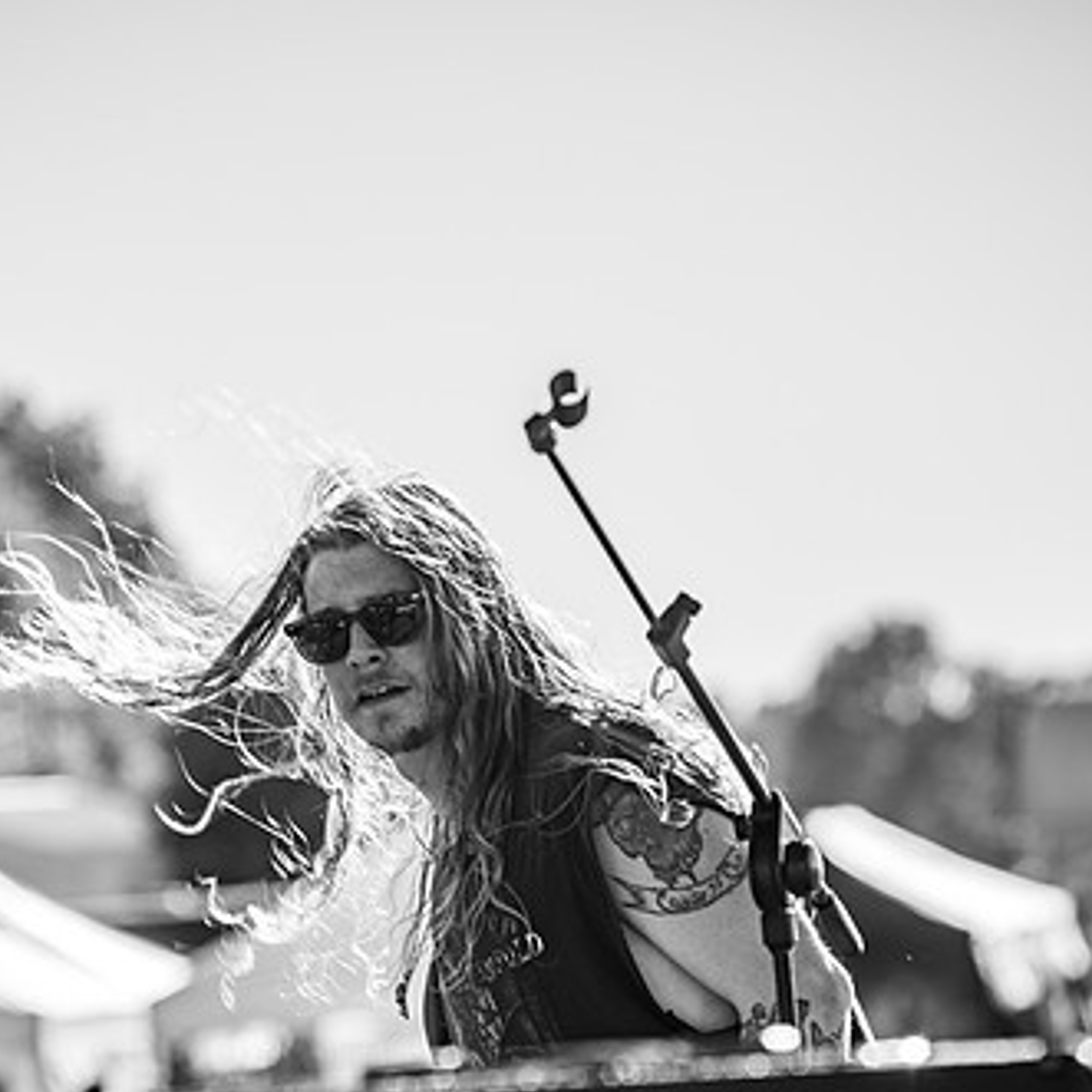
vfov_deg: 5.6
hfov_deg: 5.6
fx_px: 11171
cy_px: 572
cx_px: 419
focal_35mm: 313
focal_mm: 210
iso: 125
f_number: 5.6
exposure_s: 1/250
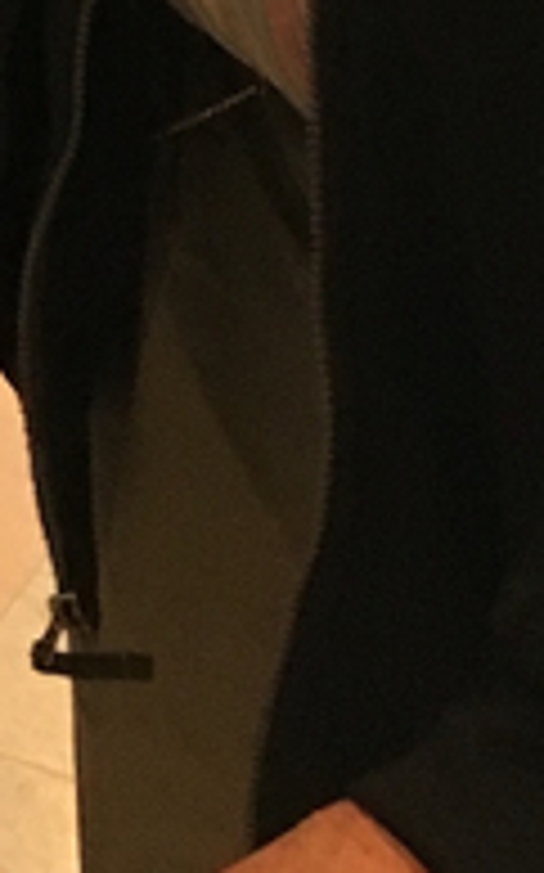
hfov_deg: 7.3
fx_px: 4062
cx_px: -665
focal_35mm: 171
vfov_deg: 10.8
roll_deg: -2.2
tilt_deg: -10.3
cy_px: -1040
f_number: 2.2
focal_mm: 4.15
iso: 200
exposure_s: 1/17
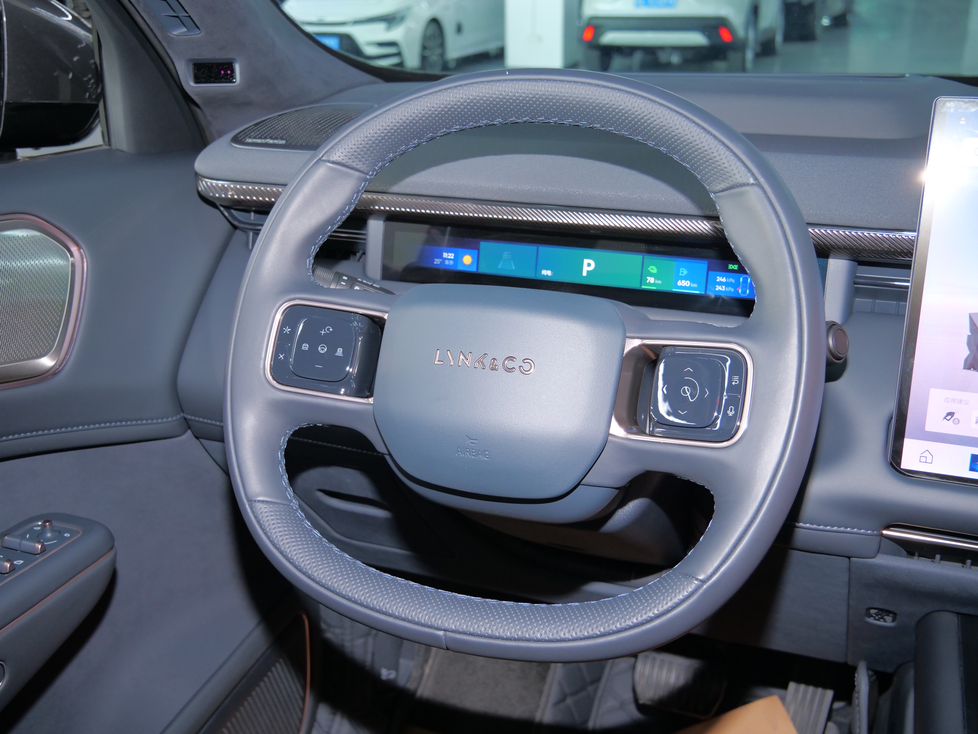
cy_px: 367
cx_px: 489
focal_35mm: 36
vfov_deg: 39.7
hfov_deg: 51.4
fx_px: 1017
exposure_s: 1/15
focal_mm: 18
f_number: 3.9
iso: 800
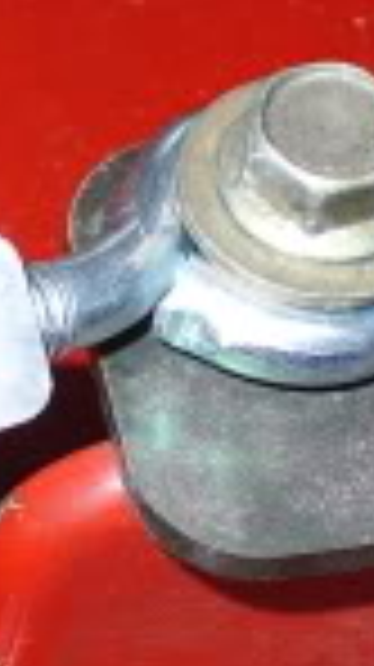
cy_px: 306
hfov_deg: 7.0
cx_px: 216
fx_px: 3075
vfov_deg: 12.4
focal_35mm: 174
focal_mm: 6.1
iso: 80
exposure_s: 1/60
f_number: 2.8
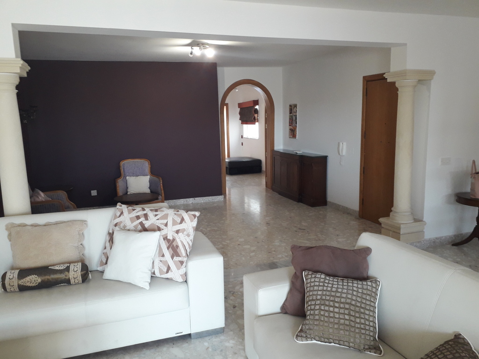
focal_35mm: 27
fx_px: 374
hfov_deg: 65.3
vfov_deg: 51.4
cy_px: 180
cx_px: 240
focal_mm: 3.6
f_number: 1.9
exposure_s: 1/50
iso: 125
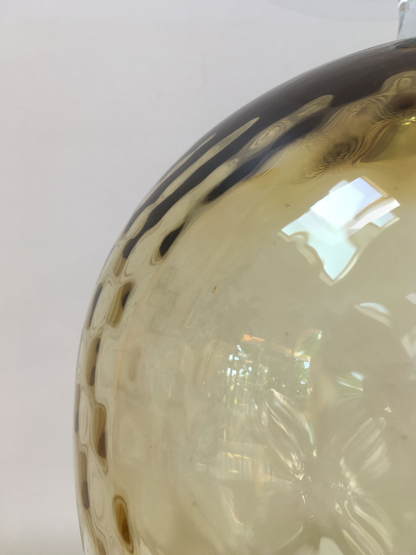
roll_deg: +0.3
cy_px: 280
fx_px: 481
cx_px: 211
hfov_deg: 46.8
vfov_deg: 60.0
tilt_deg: +1.9
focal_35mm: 30
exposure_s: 1/100
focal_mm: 4.15
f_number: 2.2
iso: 40
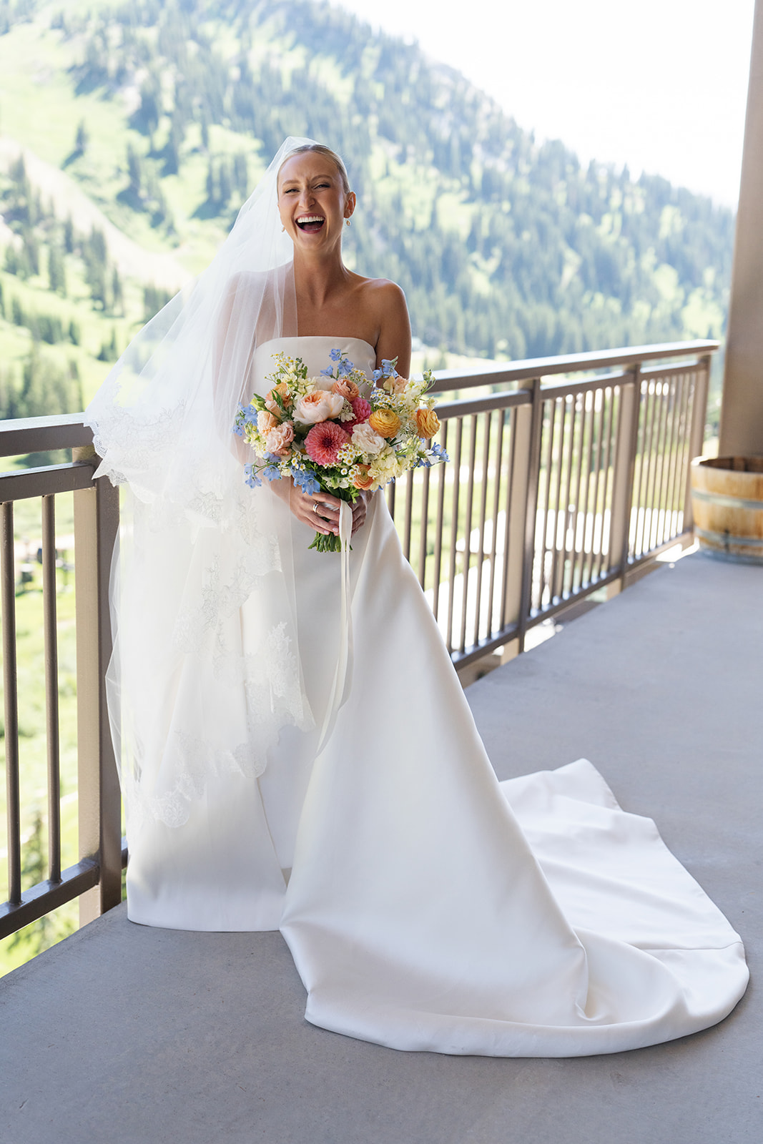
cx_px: 382
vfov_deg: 49.5
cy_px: 572
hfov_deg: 34.2
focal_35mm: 39
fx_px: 1240
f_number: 2.5
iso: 640
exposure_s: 1/2500
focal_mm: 39
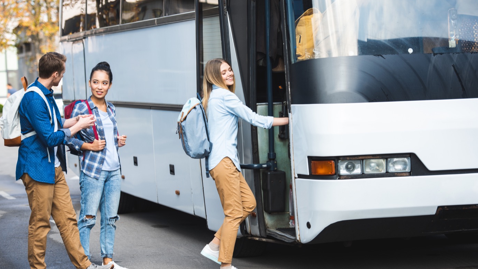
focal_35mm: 111
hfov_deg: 19.3
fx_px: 1407
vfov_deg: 10.9
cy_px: 137
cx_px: 237
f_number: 3.5
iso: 200
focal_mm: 105
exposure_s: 1/800
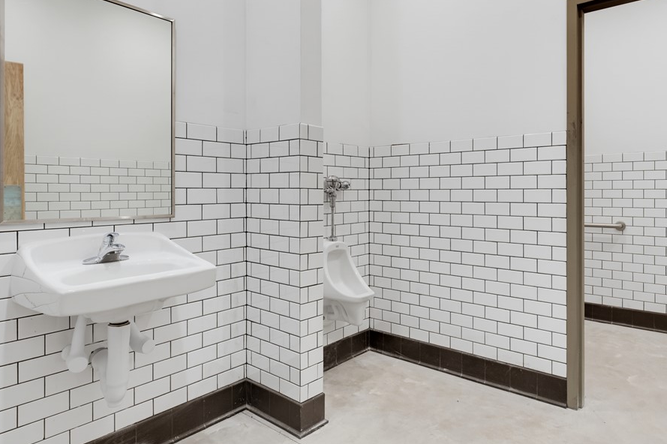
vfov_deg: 56.0
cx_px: 378
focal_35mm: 22
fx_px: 416
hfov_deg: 77.0
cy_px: 195
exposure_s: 1.6
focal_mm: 18.4
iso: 100
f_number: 9
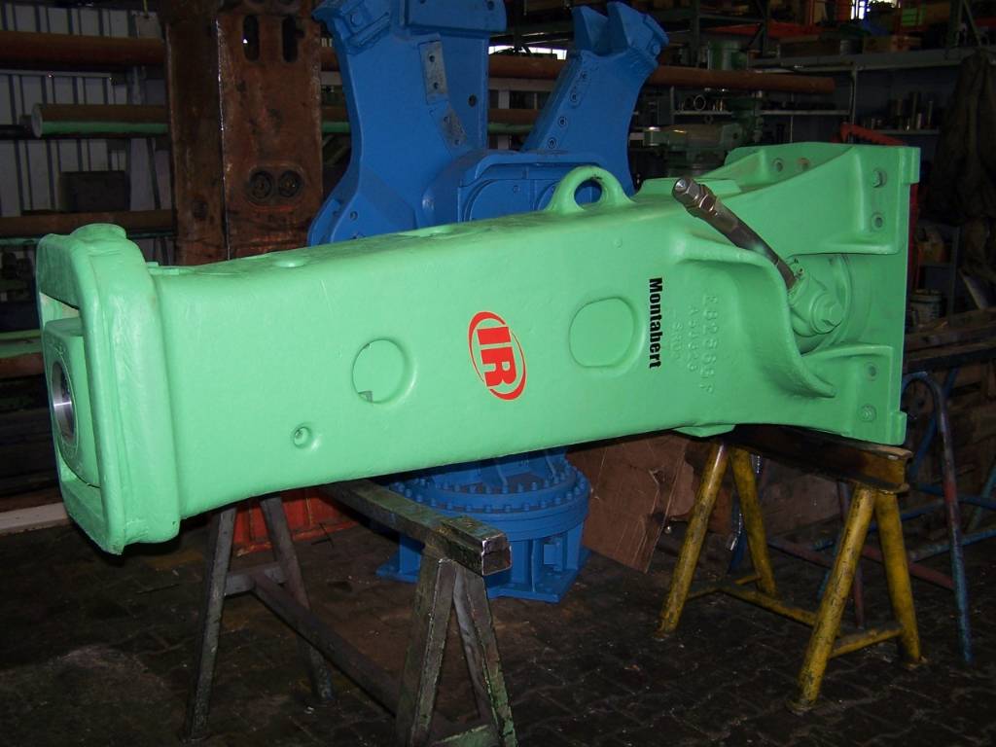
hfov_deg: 49.0
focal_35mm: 38
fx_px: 1093
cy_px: 374
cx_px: 498
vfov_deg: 37.7
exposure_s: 1/60
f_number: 2.8
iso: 80
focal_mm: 6.3
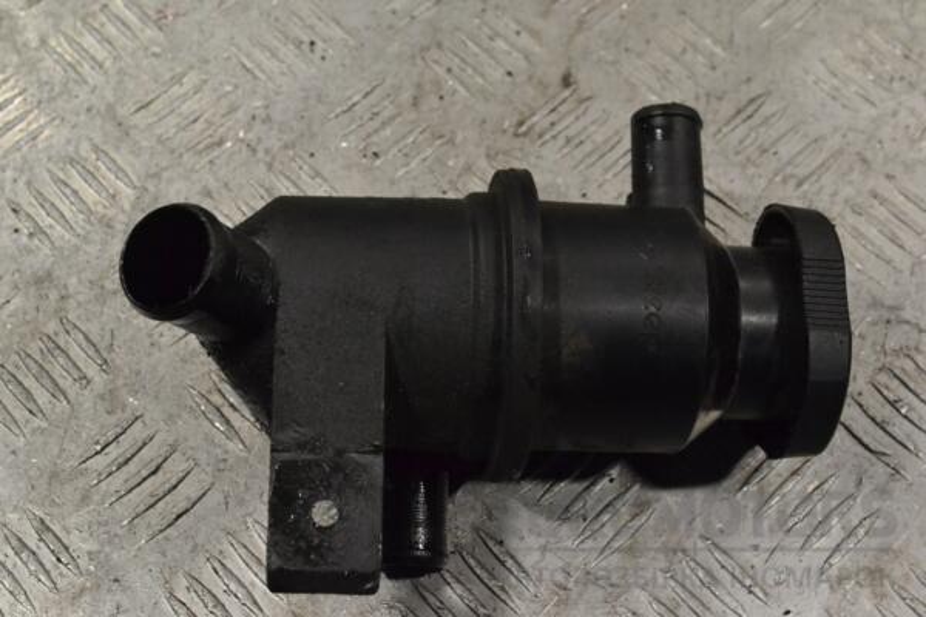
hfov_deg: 33.4
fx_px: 1543
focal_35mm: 60
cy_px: 308
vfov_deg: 22.6
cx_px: 463
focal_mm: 40
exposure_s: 1/320
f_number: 9
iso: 3200
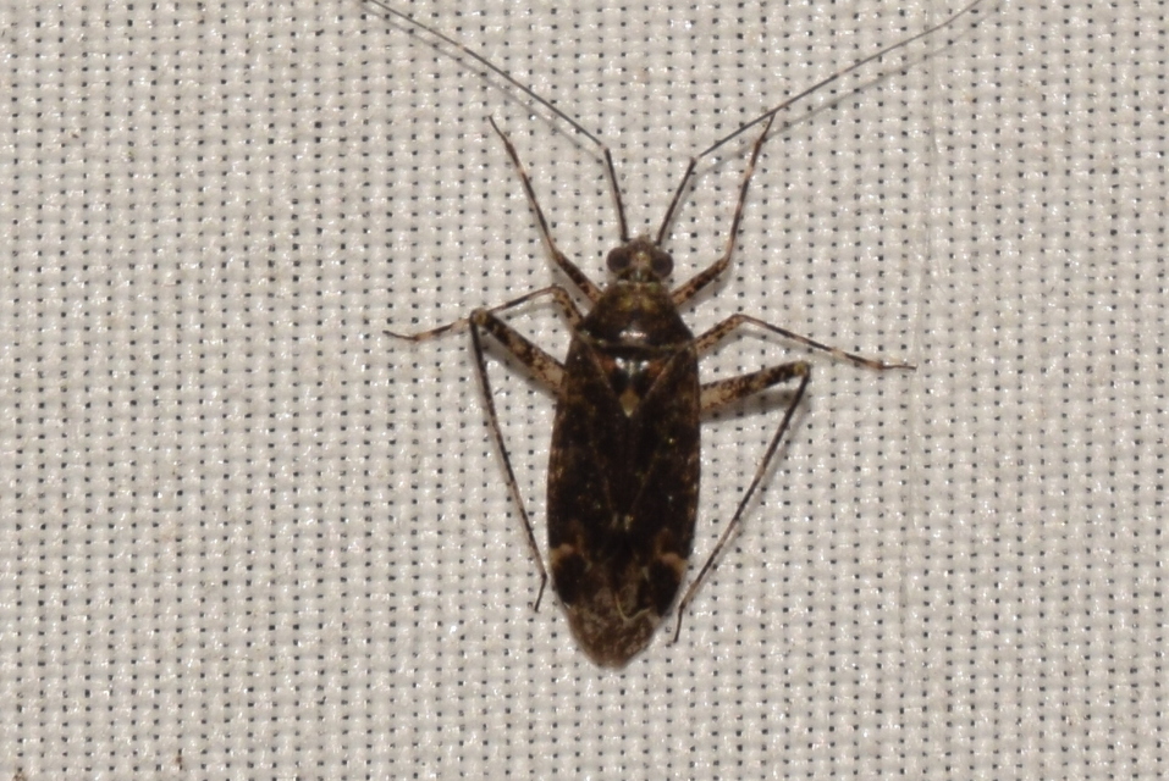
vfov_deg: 6.6
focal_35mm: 210
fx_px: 6825
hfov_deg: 9.8
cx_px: 584
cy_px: 390
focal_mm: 140
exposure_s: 1/160
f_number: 14
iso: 125
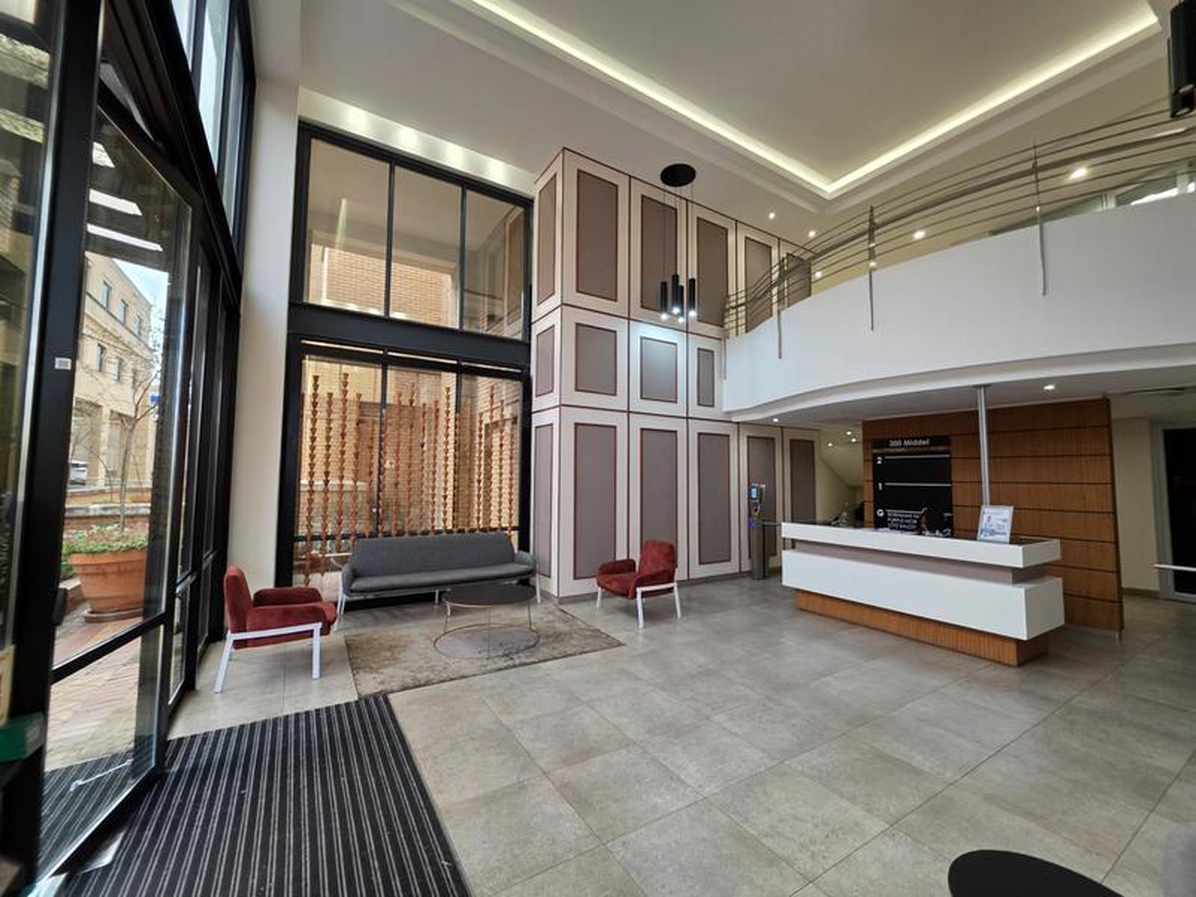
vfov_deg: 89.9
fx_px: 449
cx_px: 598
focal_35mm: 13
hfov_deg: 106.2
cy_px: 448
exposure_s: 1/100
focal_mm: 2.2
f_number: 1.9
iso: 200
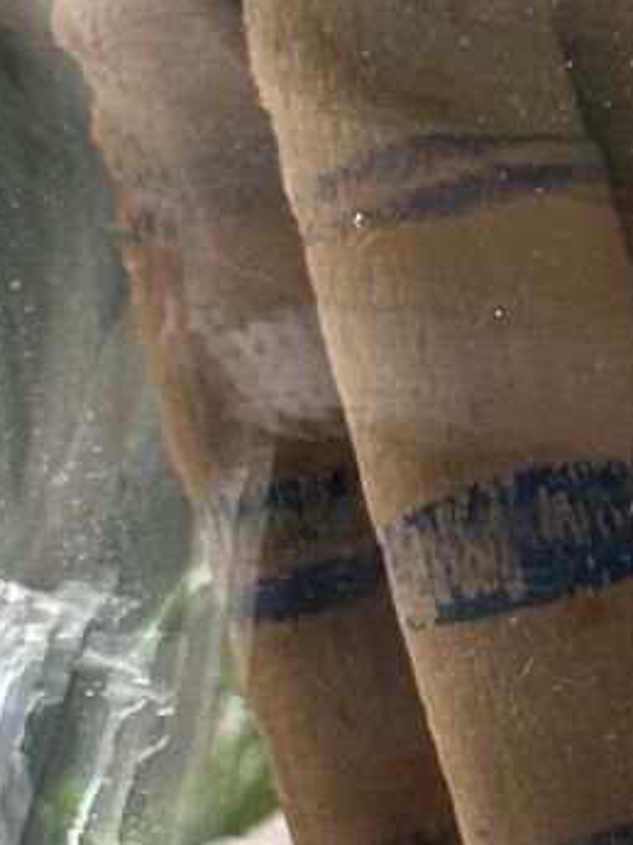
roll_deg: +3.0
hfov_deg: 5.3
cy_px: 618
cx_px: 816
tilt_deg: -22.2
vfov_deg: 7.1
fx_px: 6835
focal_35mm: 280
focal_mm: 6.86
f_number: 1.78
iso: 160
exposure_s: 1/60
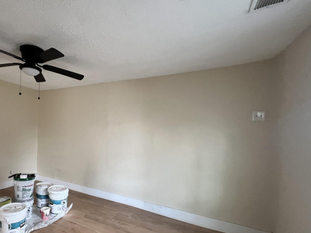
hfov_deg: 79.8
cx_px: 88
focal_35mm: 19
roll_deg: -2.4
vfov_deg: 68.4
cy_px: 131
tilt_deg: -0.8
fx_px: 171
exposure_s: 1/60
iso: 320
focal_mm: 1.57
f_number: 1.8
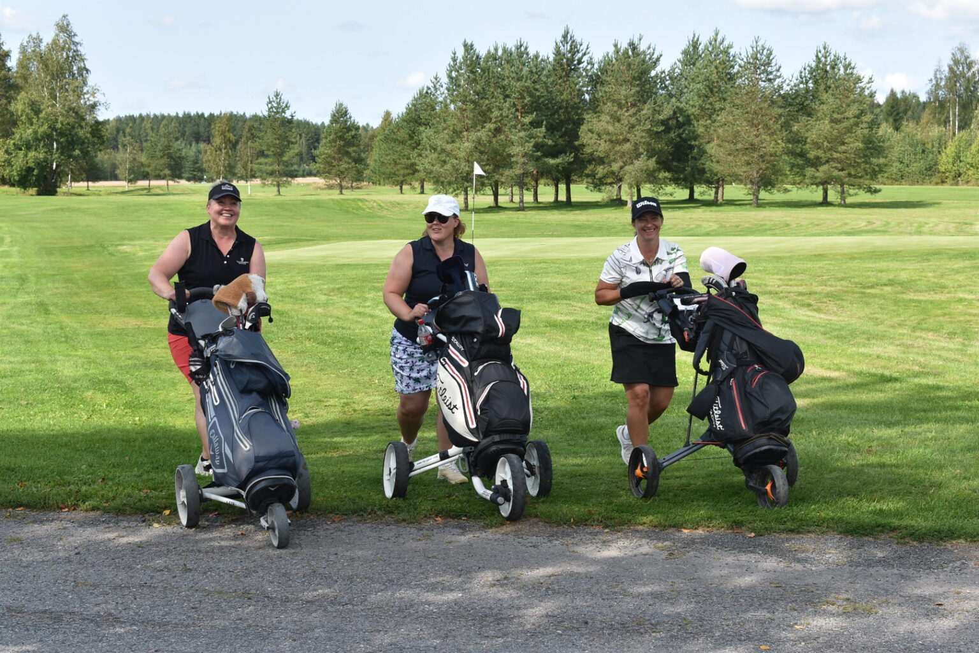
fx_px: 1713
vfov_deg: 21.6
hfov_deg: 31.9
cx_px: 490
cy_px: 326
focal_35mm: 63
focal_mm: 42
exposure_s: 1/250
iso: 200
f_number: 8
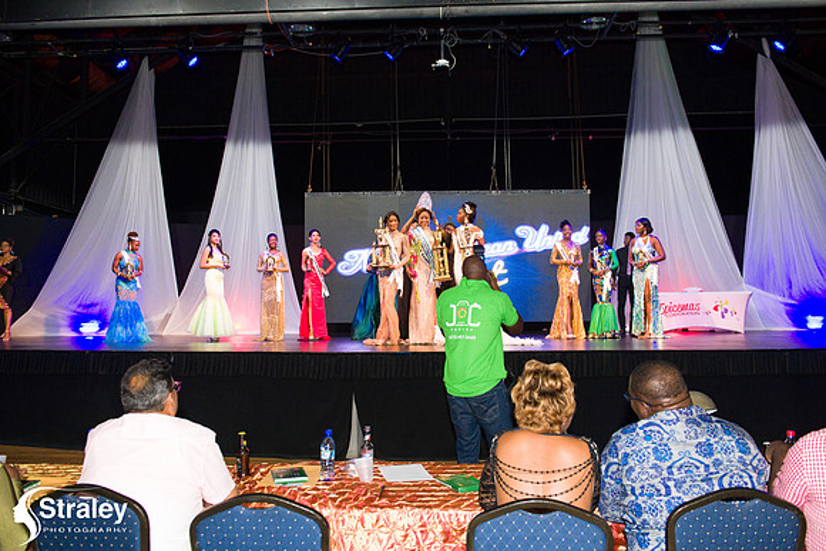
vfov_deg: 45.0
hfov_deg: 63.6
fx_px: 666
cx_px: 413
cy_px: 276
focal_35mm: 29
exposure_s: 1/160
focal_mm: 29
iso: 4000
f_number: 5
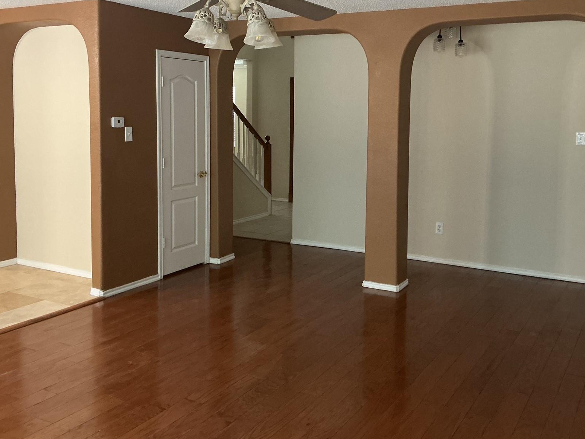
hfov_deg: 50.0
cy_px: 160
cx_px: 326
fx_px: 625
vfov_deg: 38.4
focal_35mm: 37
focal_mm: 3
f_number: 1.8
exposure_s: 1/40
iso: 200
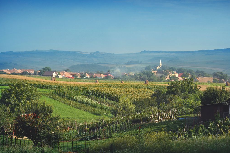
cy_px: 77
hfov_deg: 19.3
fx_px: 677
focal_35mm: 106
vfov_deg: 12.9
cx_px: 115
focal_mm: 70
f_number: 11
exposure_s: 1/200
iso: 200
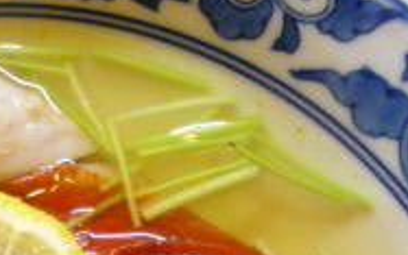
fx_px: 1335
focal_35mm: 120
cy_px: 508
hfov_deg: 17.0
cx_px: -9
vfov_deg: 10.1
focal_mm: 5.5
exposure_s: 1/25
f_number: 2.8
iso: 400
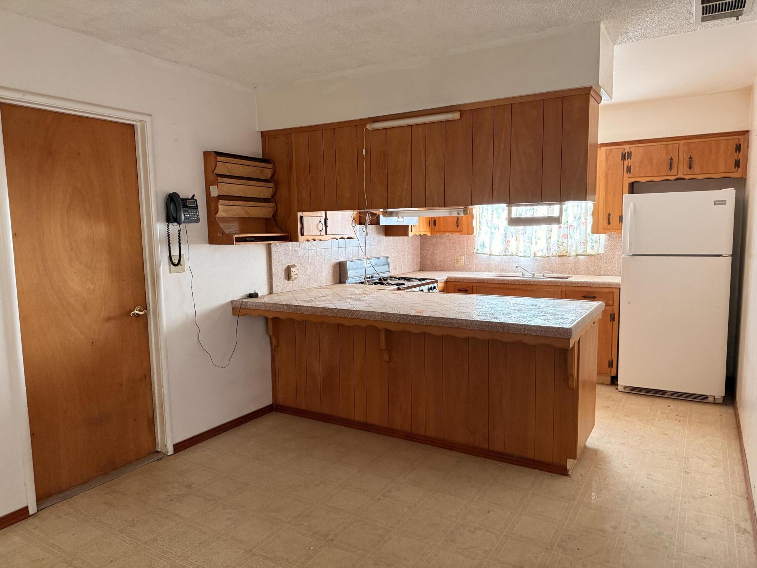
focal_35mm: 24
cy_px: 284
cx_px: 378
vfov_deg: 56.8
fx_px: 525
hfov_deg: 71.6
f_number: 1.78
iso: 400
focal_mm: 6.76
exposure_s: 1/60
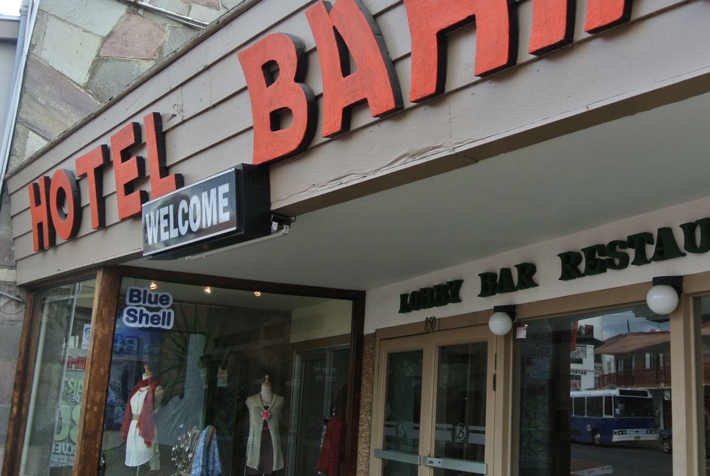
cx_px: 466
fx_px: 731
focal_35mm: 37
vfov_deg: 36.0
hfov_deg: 51.0
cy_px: 230
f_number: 3.5
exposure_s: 1/125
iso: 100
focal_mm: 10
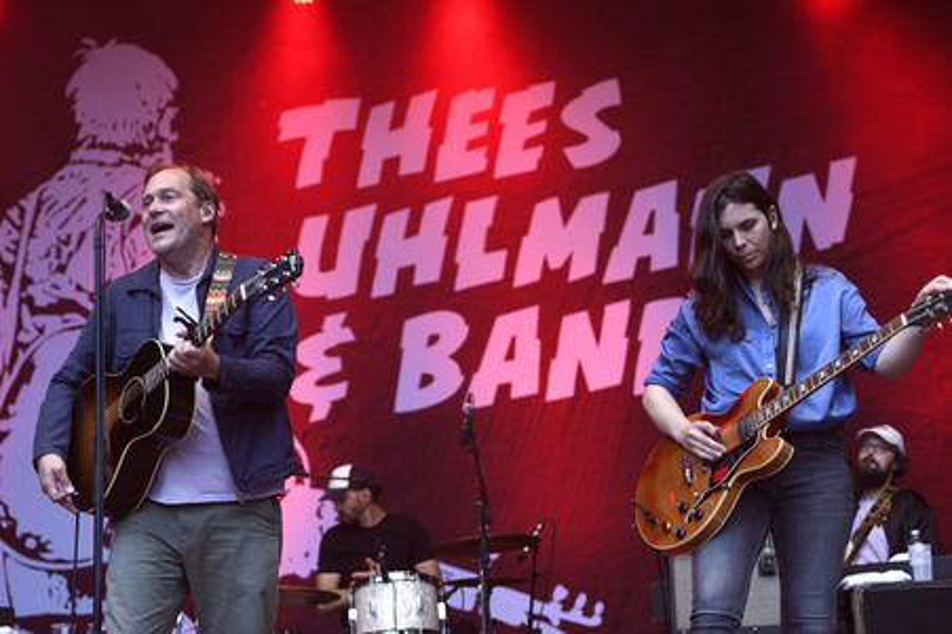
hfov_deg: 28.9
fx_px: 1850
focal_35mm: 70
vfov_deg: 19.4
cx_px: 476
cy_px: 317
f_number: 3.5
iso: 800
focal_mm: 70
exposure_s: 1/500
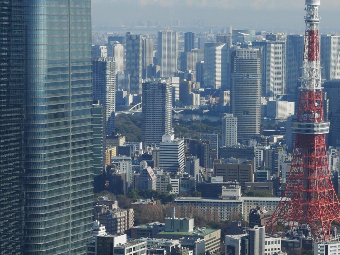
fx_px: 1522
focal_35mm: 155
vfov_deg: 9.6
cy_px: 96
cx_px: 244
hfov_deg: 12.7
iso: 200
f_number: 9
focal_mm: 31
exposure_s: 1/320
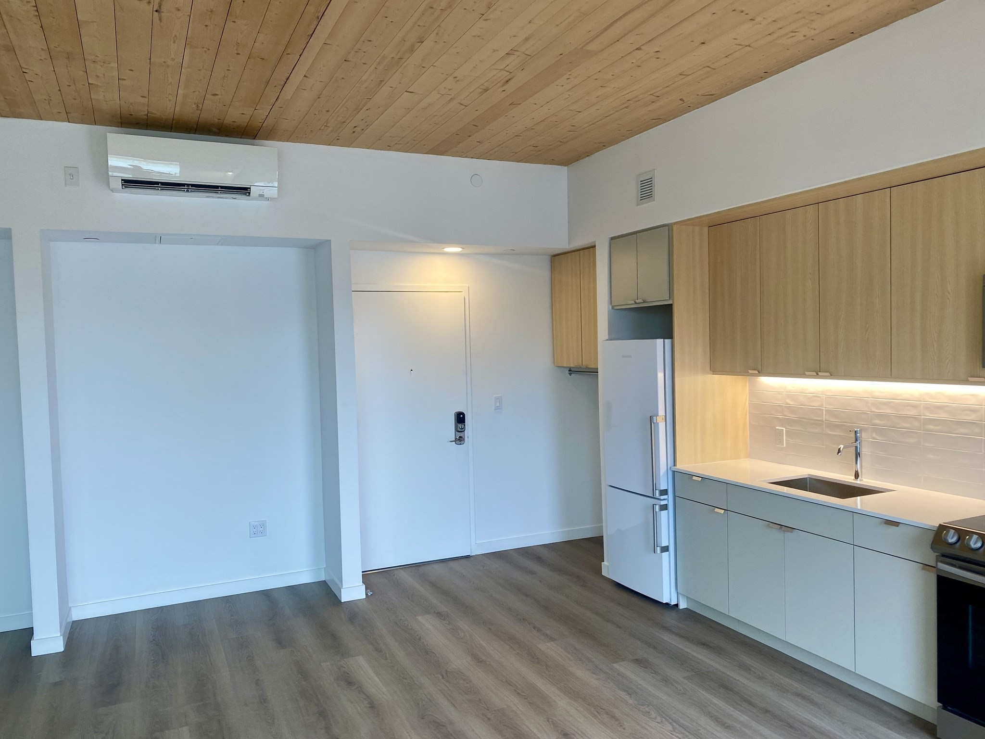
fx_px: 740
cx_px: 492
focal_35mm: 26
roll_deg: +1.9
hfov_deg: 67.3
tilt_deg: -1.2
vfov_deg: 53.1
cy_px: 370
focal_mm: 4.25
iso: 64
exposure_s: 1/120
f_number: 1.8
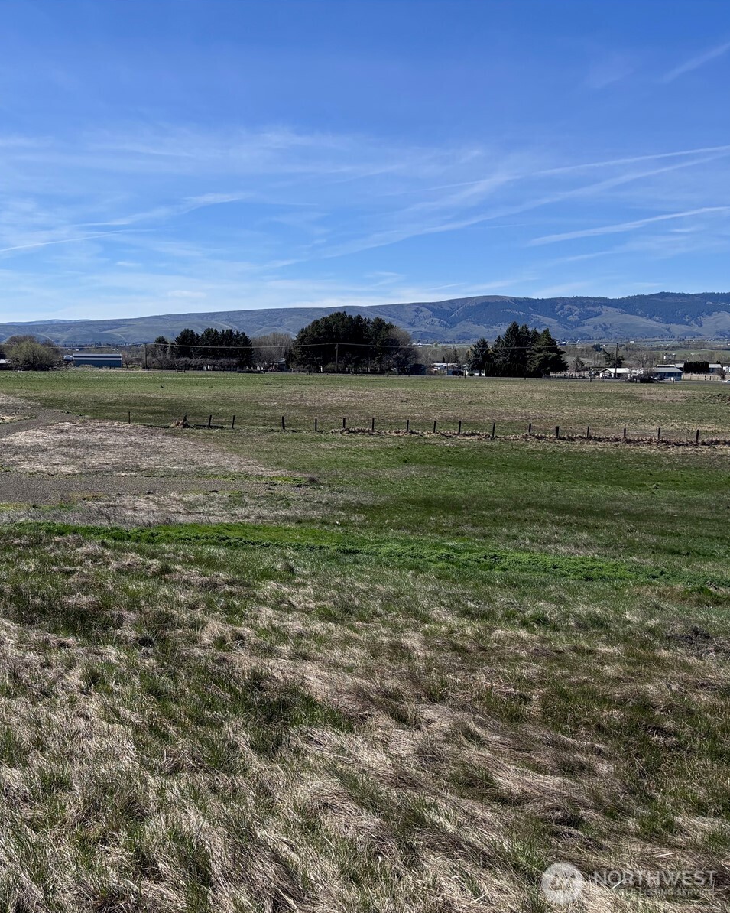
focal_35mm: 34
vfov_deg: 52.8
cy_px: 455
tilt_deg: -6.2
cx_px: 128
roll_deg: -0.2
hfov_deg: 41.2
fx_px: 918
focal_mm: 5.96
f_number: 1.6
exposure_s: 1/4854
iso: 50
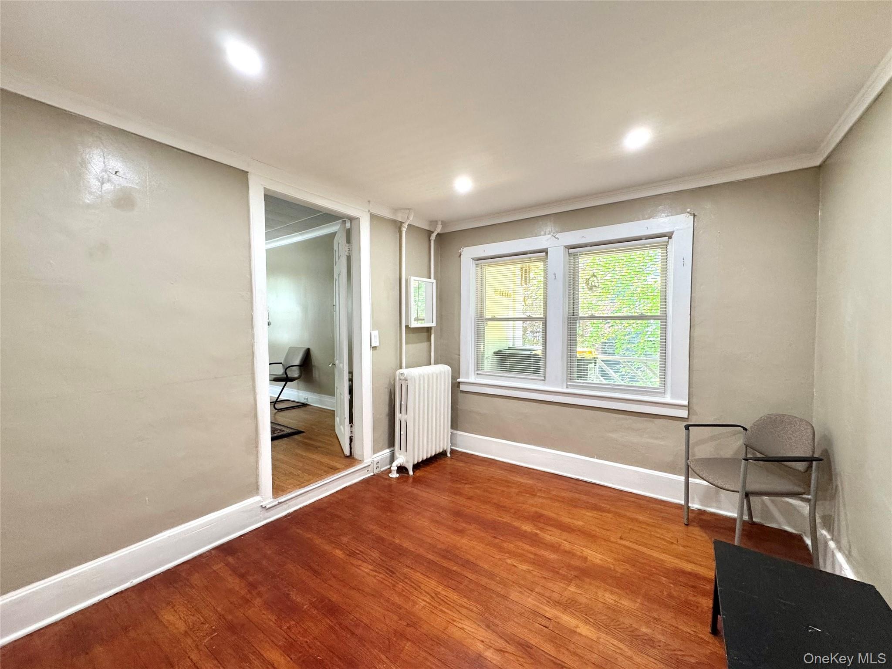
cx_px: 446
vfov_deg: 85.7
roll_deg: +0.1
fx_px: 361
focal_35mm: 14
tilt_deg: -2.3
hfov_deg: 102.1
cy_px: 334
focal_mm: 2.22
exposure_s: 1/120
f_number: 2.2
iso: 250
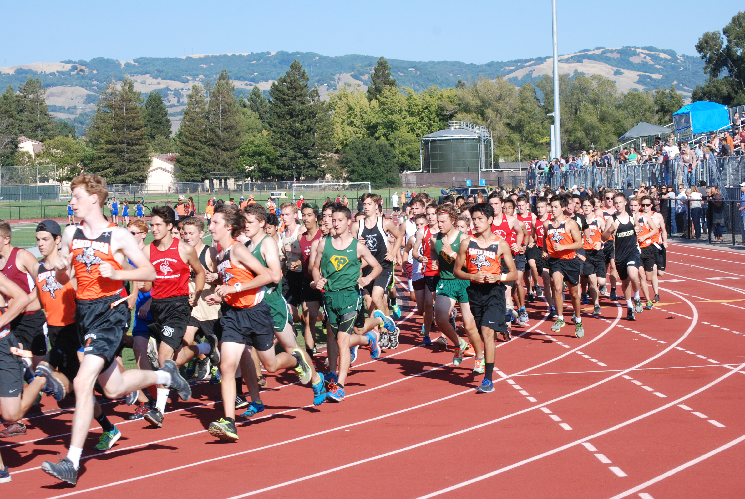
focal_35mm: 82
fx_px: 1709
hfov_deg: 24.6
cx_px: 372
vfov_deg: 16.6
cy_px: 250
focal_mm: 55
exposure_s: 1/500
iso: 400
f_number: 11
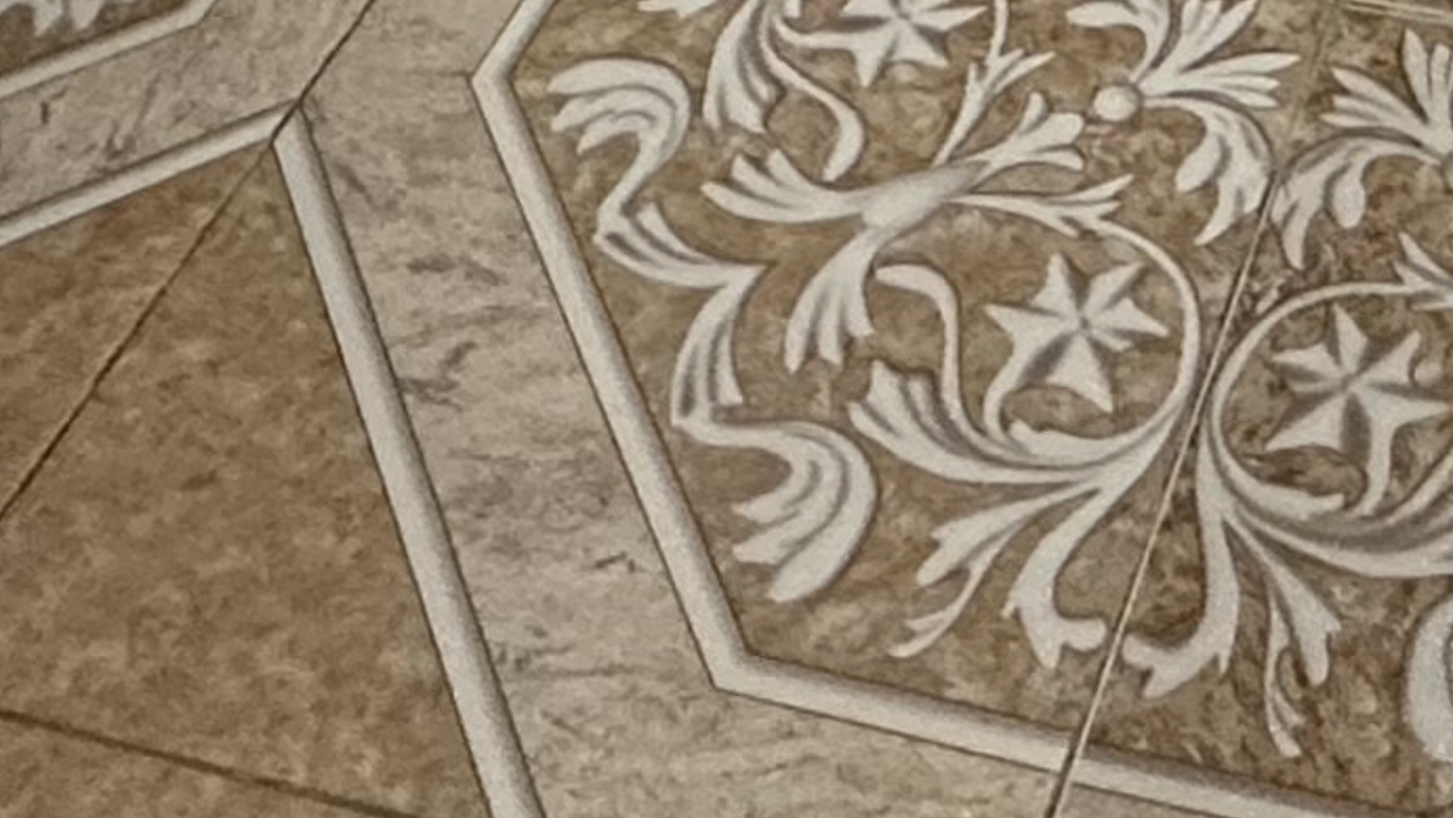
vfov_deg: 8.5
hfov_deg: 23.1
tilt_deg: -5.8
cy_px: -2288
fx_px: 3430
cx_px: 1415
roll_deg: +0.0
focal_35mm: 89
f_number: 2.2
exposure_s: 1/60
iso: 320
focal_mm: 2.22
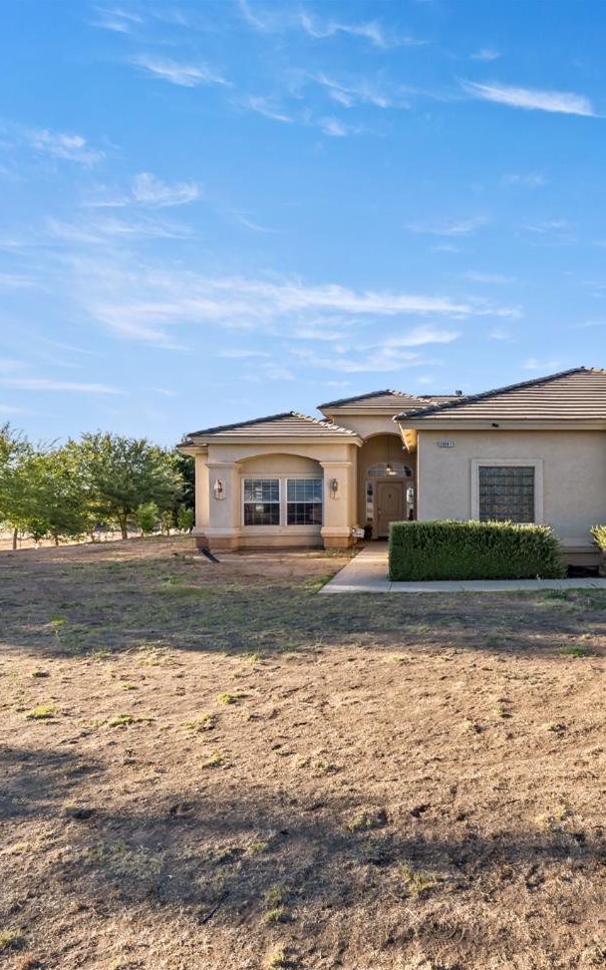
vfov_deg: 79.6
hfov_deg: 52.6
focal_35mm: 22
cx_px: 455
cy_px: 497
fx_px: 581
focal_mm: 14
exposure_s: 1/125
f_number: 8
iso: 80
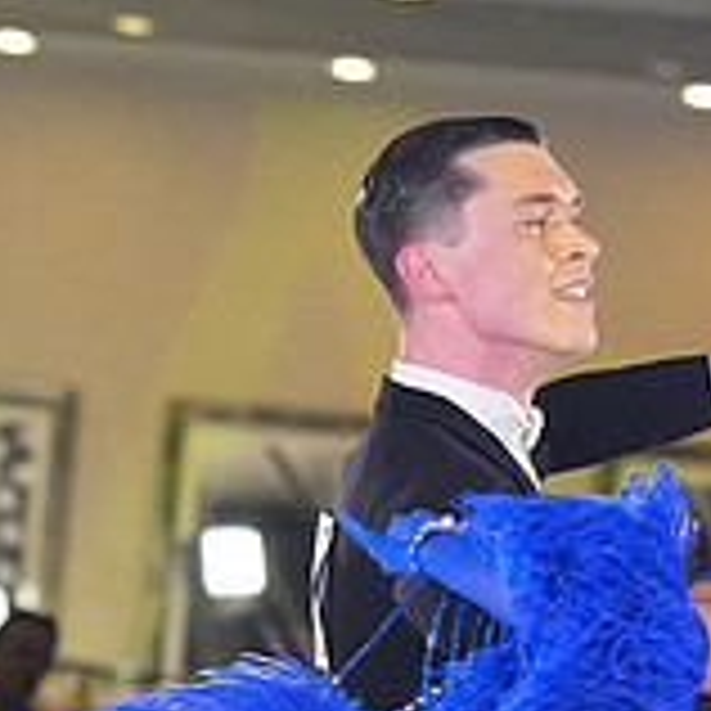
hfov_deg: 3.9
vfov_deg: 3.8
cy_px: 1120
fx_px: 10527
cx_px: 700
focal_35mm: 453
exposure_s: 1/400
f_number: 5
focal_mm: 145
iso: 8000
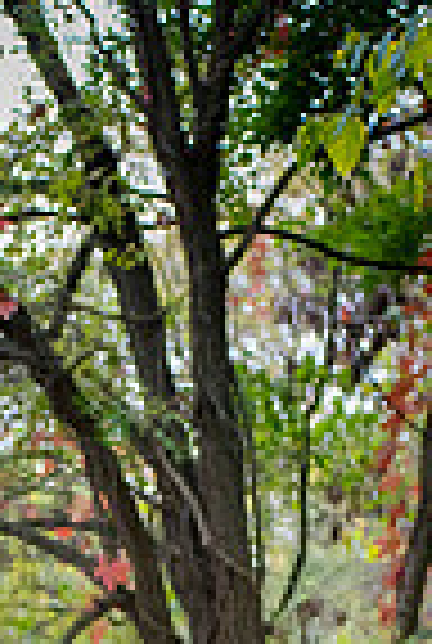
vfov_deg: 8.0
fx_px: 4496
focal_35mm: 251
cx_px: 76
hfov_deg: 5.5
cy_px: 959
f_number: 3.5
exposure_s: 1/640
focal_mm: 80
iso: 800
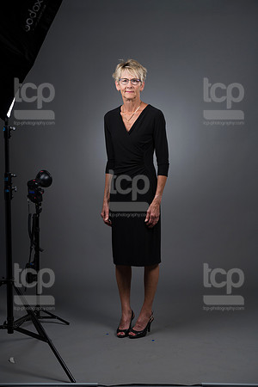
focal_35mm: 80
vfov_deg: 25.4
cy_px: 194
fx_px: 860
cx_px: 129
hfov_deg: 17.1
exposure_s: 1/250
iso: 160
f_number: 5.6
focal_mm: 80
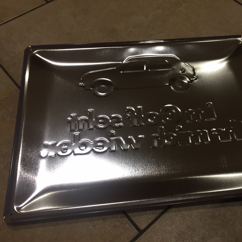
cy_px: 122
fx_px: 277
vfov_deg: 47.2
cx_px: 148
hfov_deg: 46.9
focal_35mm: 35
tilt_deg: -59.3
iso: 32
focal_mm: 4.15
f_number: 2.2
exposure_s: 1/33
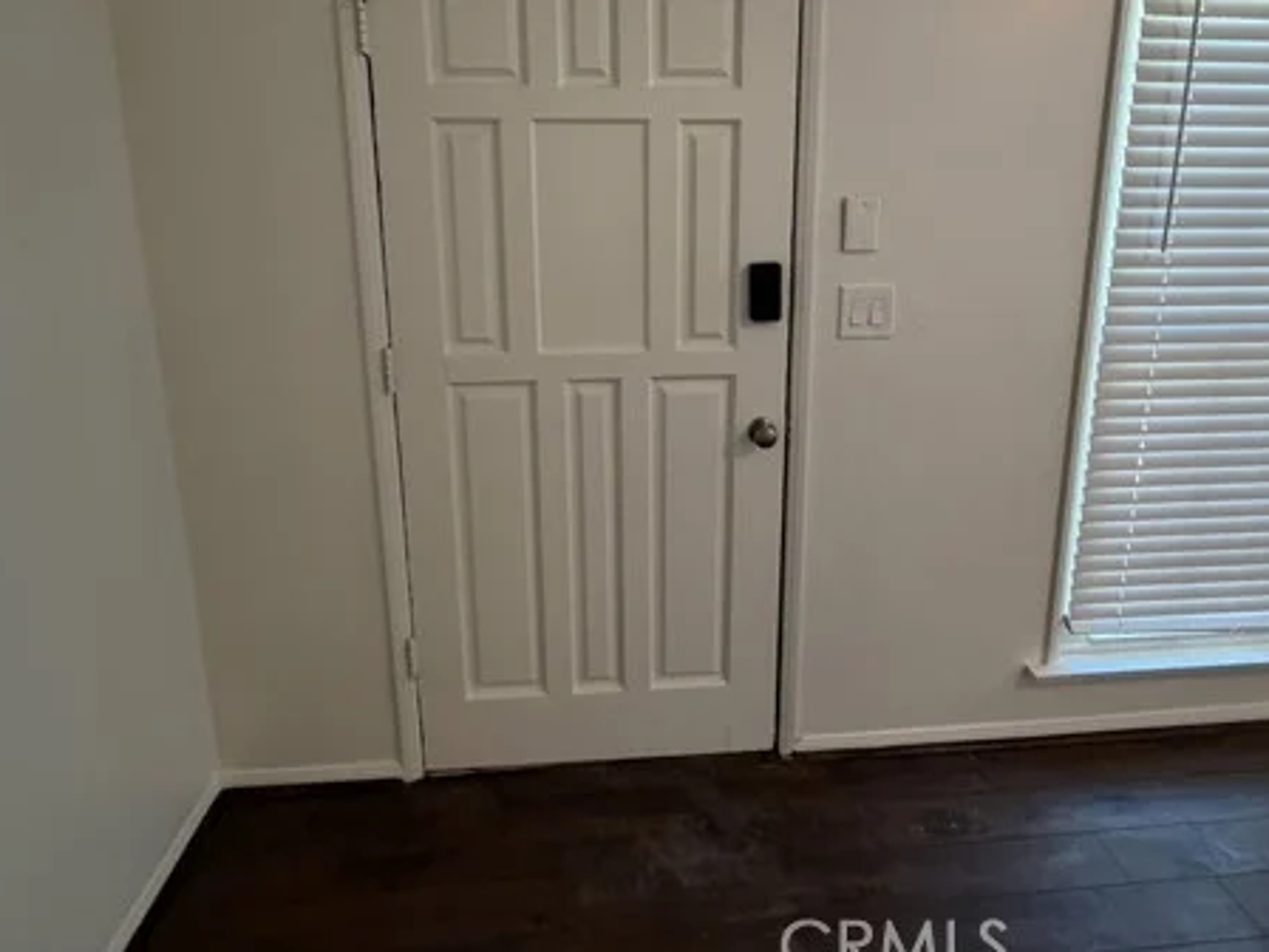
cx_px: 663
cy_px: 306
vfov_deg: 64.0
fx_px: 733
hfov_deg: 81.7
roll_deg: +0.9
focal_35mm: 20
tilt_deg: -10.8
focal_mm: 2.22
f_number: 2.2
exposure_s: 1/60
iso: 320
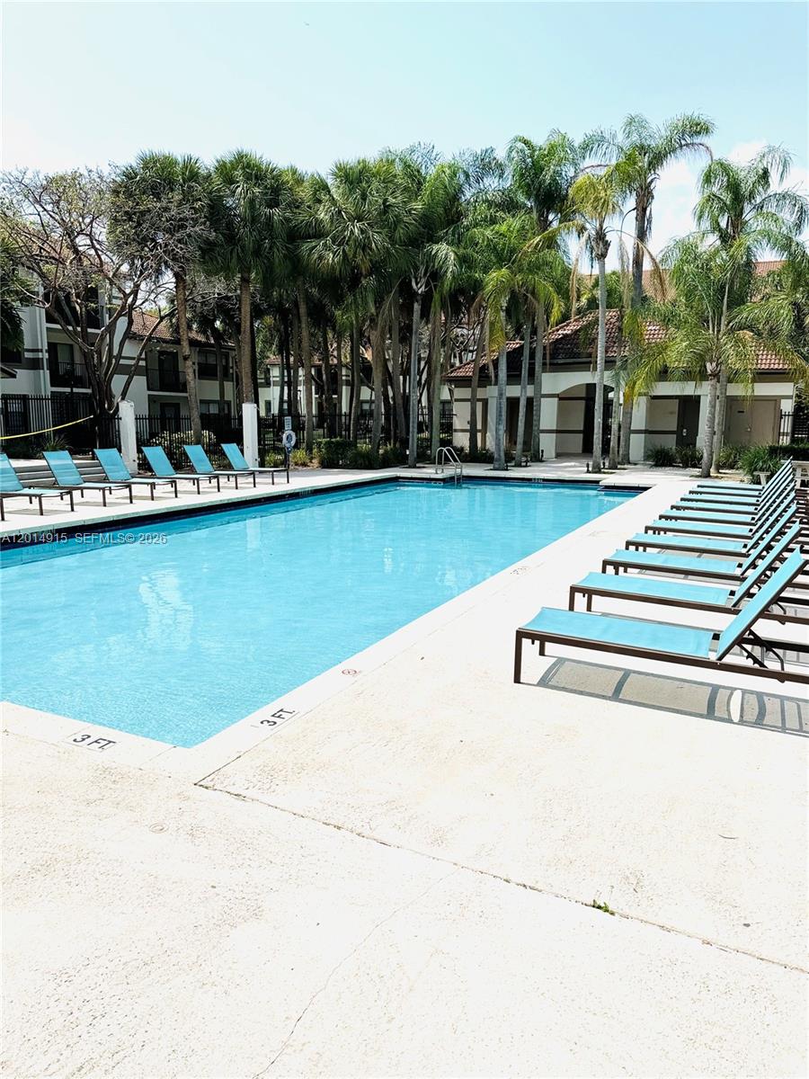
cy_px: 540
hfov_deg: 56.8
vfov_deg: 71.6
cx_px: 404
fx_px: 748
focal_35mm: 24
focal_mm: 6.86
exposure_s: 1/12346
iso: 80
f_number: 1.78
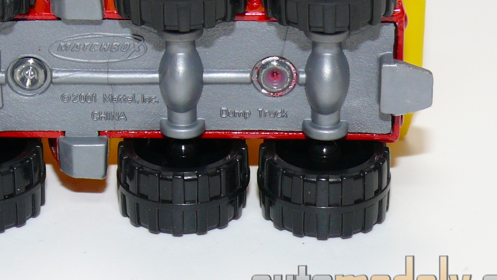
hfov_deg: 13.9
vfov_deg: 7.9
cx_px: 137
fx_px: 2030
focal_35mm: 154
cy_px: 35
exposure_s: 1/30
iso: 100
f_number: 4
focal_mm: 12.5
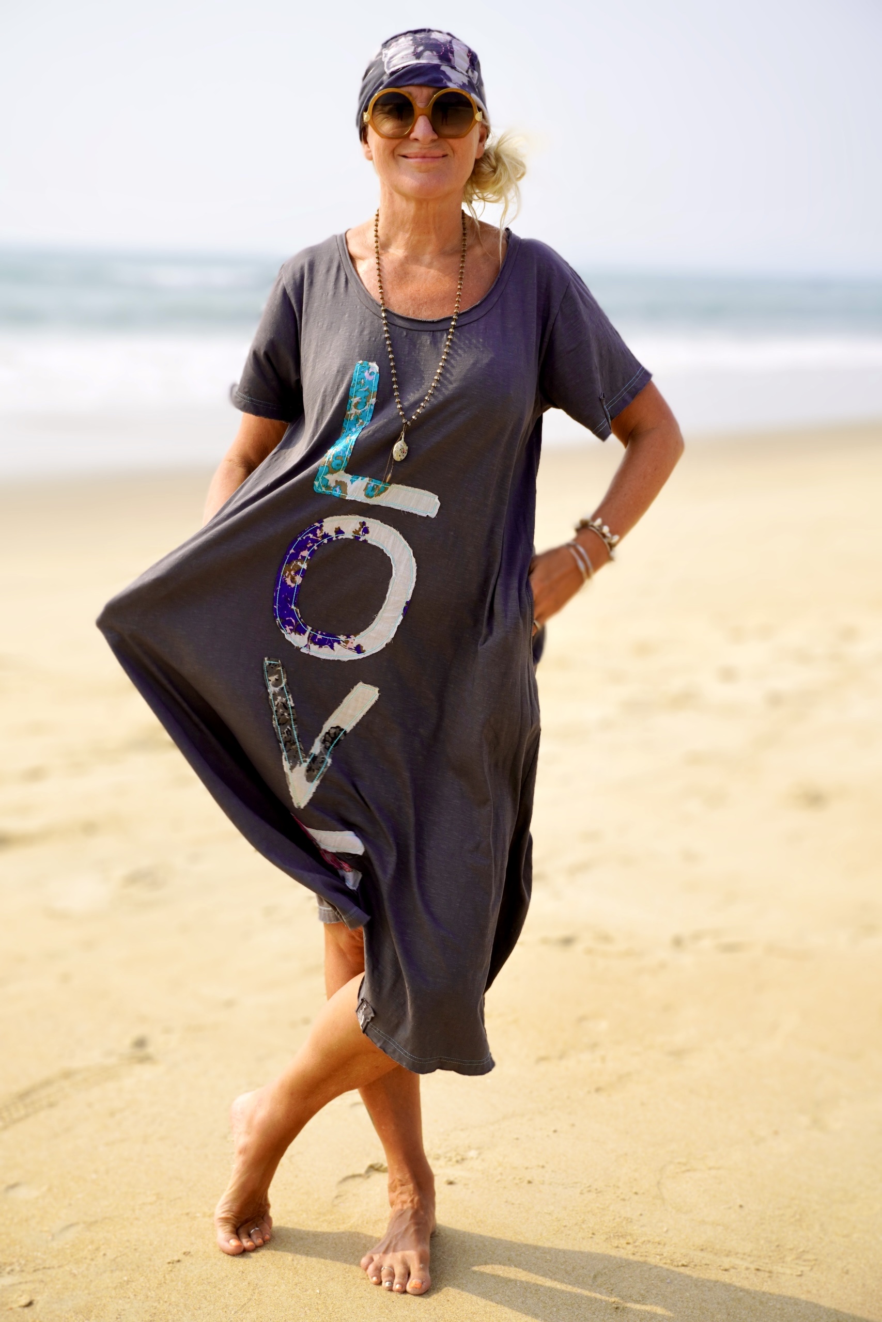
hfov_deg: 22.1
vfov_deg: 32.6
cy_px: 661
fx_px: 2260
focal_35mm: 62
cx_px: 441
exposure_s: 1/640
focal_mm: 41
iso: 100
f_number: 5.6
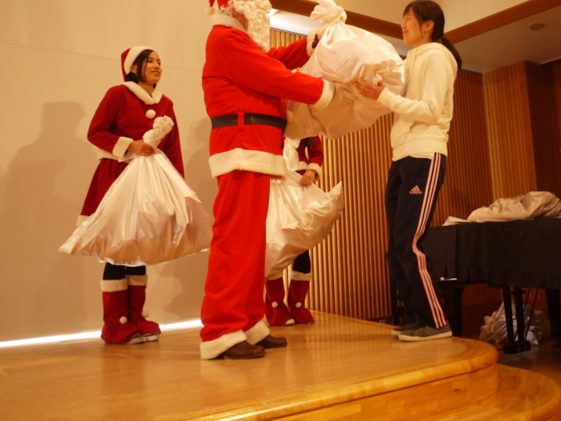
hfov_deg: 46.0
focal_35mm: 40
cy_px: 131
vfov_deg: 35.5
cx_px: 376
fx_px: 648
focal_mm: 14
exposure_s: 1/60
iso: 400
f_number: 2.5
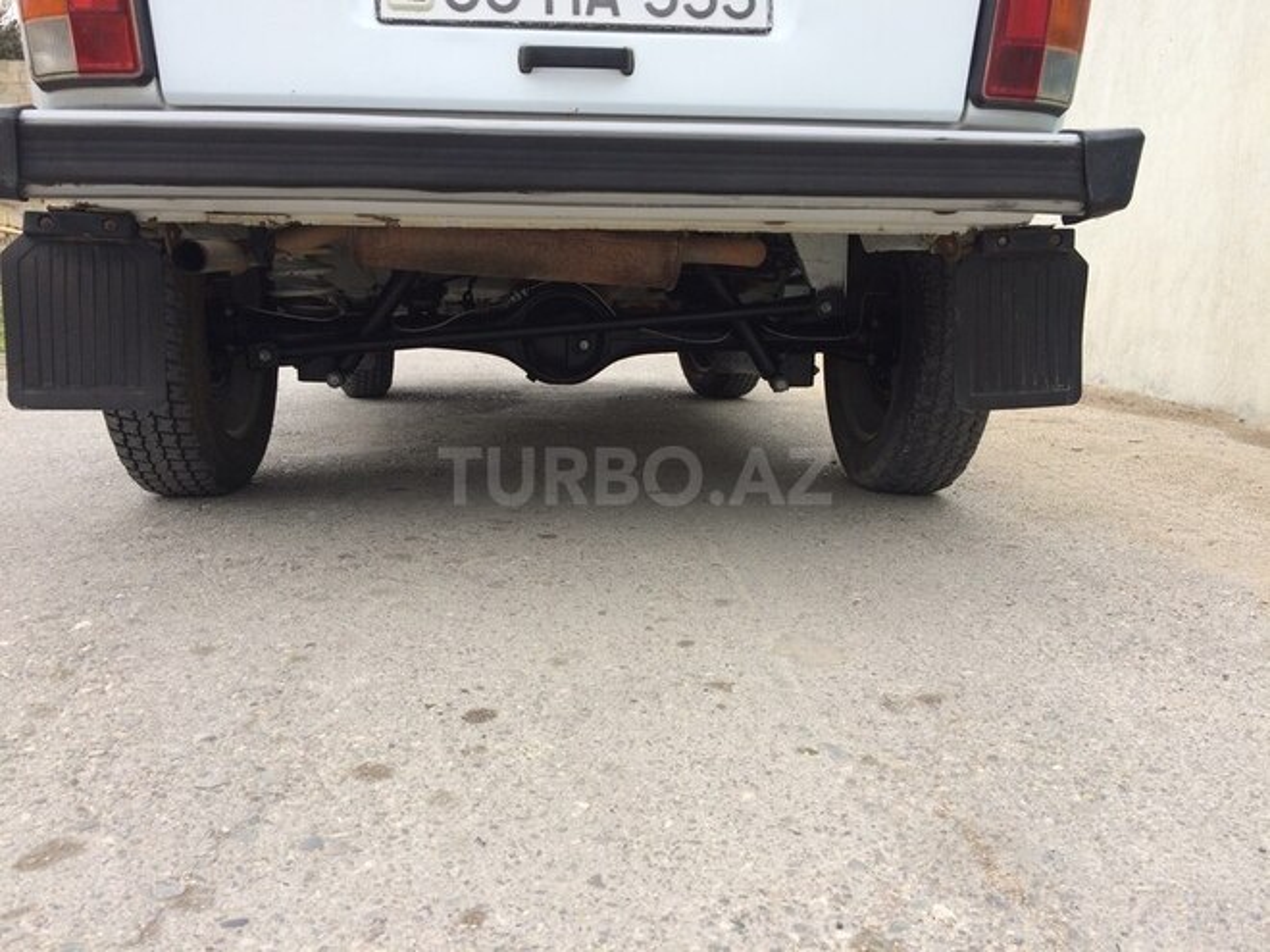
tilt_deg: -7.8
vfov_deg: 48.2
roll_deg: -1.8
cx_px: 635
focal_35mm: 29
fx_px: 1064
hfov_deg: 61.7
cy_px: 476
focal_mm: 4.15
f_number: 2.2
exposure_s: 1/279
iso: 32
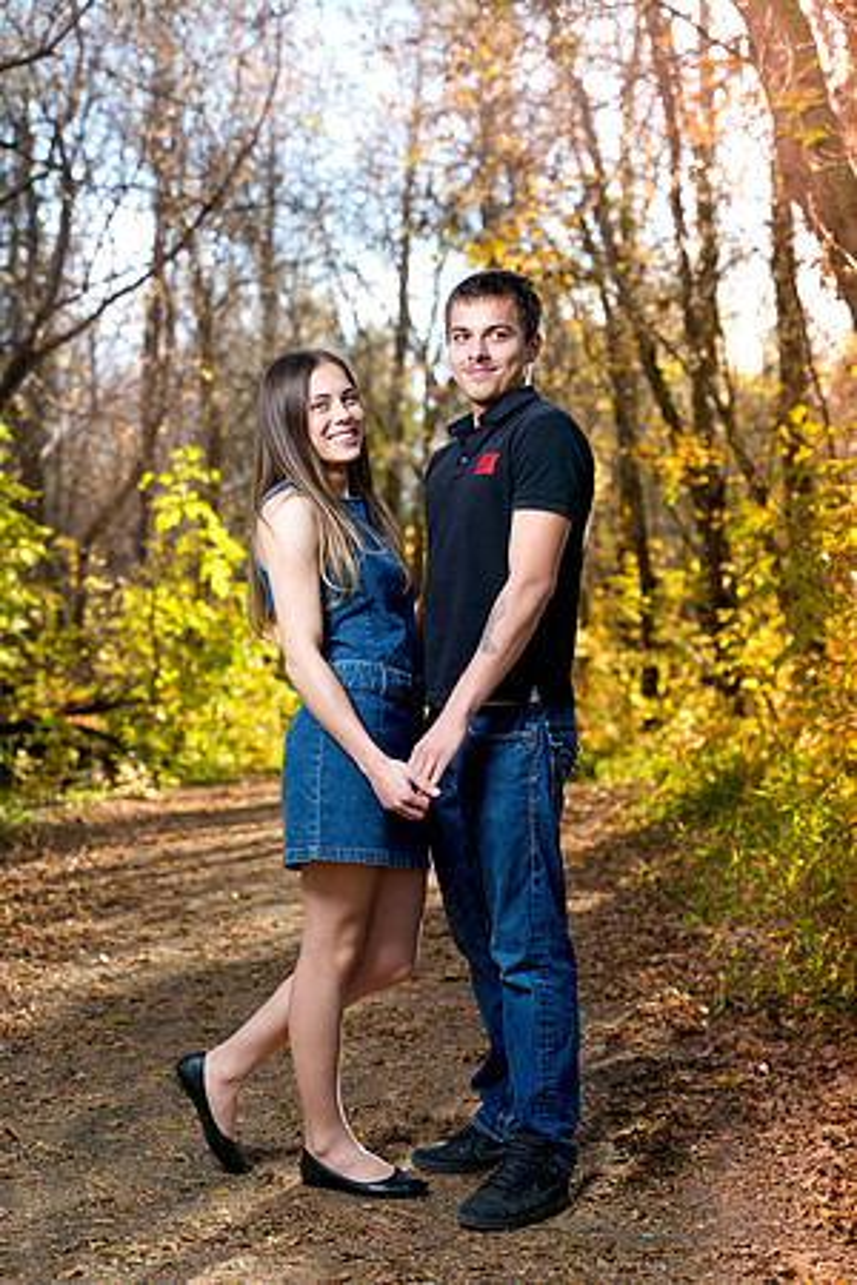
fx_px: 2285
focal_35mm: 64
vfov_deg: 31.4
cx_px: 428
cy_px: 642
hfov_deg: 21.2
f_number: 3.5
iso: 400
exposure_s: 1/160
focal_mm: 64
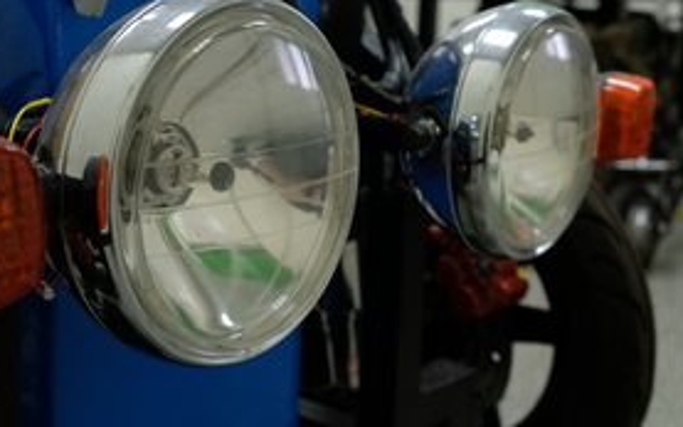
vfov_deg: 24.2
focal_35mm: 53
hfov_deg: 38.0
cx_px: 261
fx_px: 986
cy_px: 125
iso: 1600
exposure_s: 1/180
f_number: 4
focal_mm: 24.3
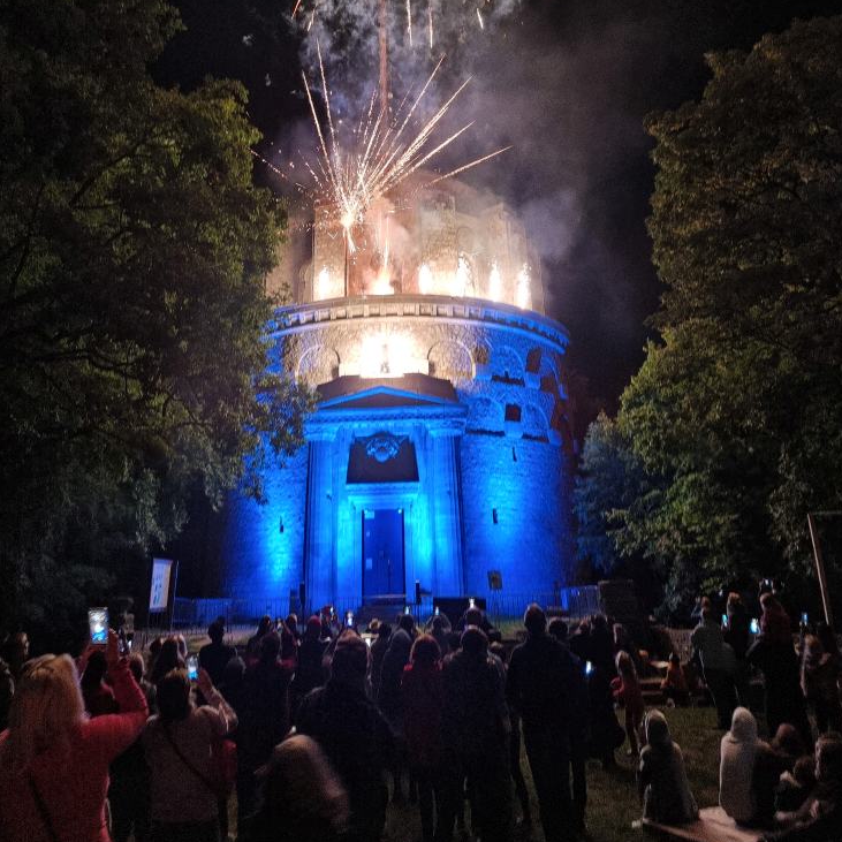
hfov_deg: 55.6
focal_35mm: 29
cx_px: 430
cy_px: 288
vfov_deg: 54.6
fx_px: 798
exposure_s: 1/25
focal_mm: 6.7
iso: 500
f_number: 1.8
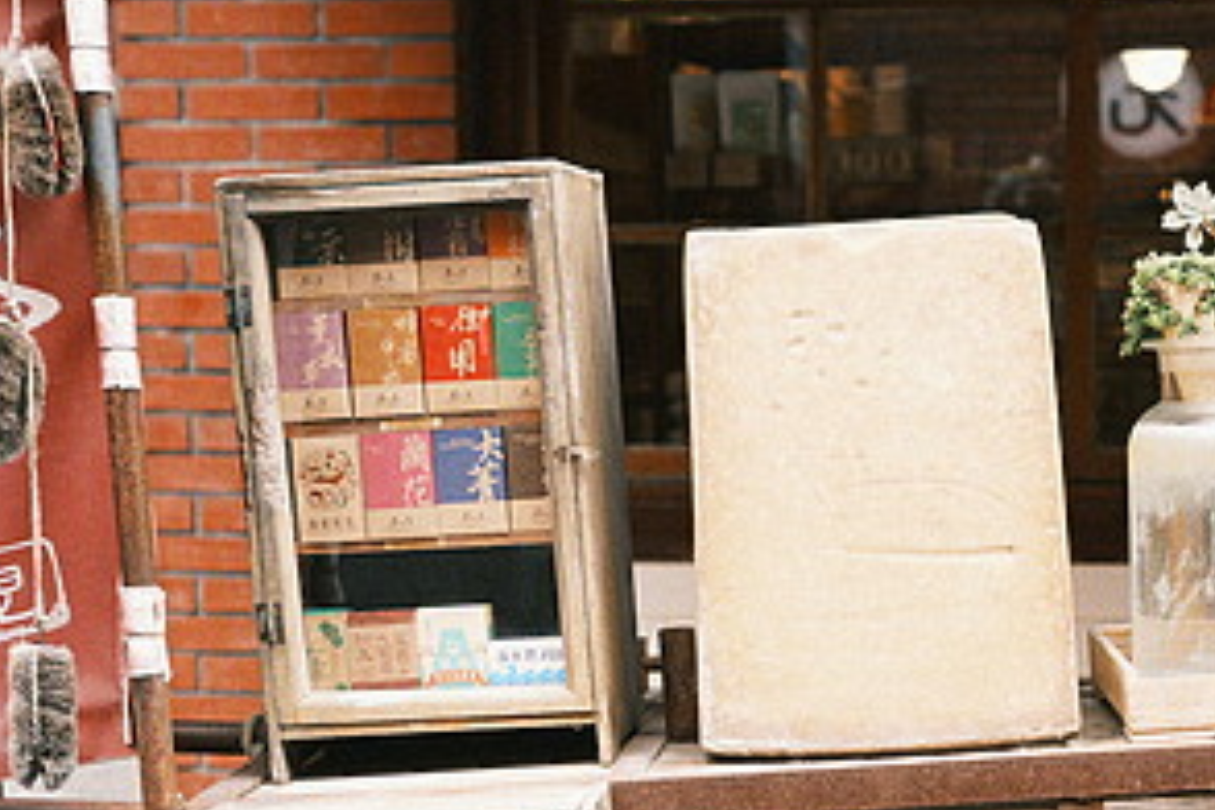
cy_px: 785
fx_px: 3139
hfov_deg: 21.8
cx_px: 872
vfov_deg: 14.5
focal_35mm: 93
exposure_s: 1/125
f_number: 2.5
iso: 200
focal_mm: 35
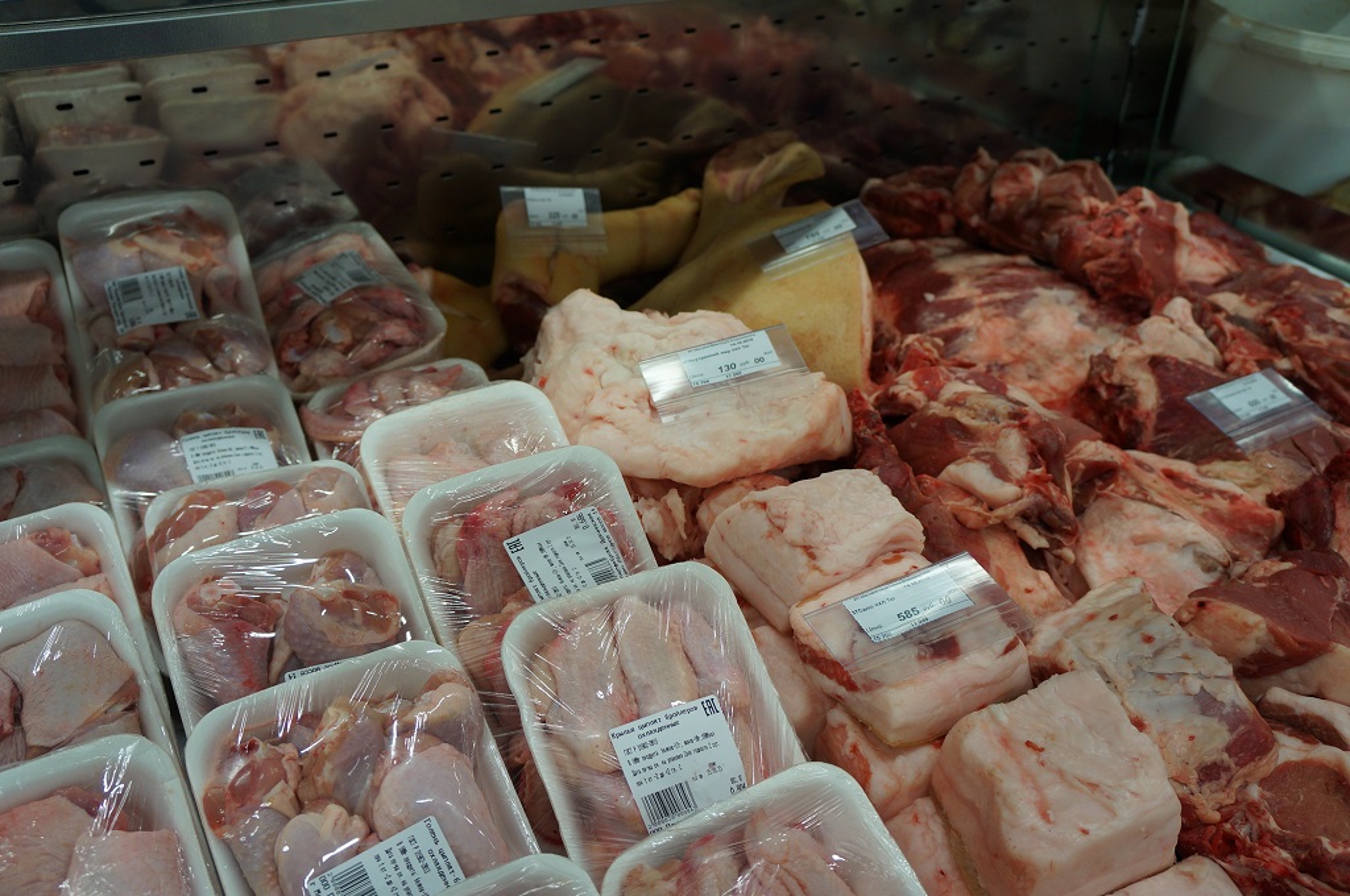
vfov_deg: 43.5
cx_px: 675
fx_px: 1124
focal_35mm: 30
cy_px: 448
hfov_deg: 62.0
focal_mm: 20
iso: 320
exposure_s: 1/160
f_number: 4
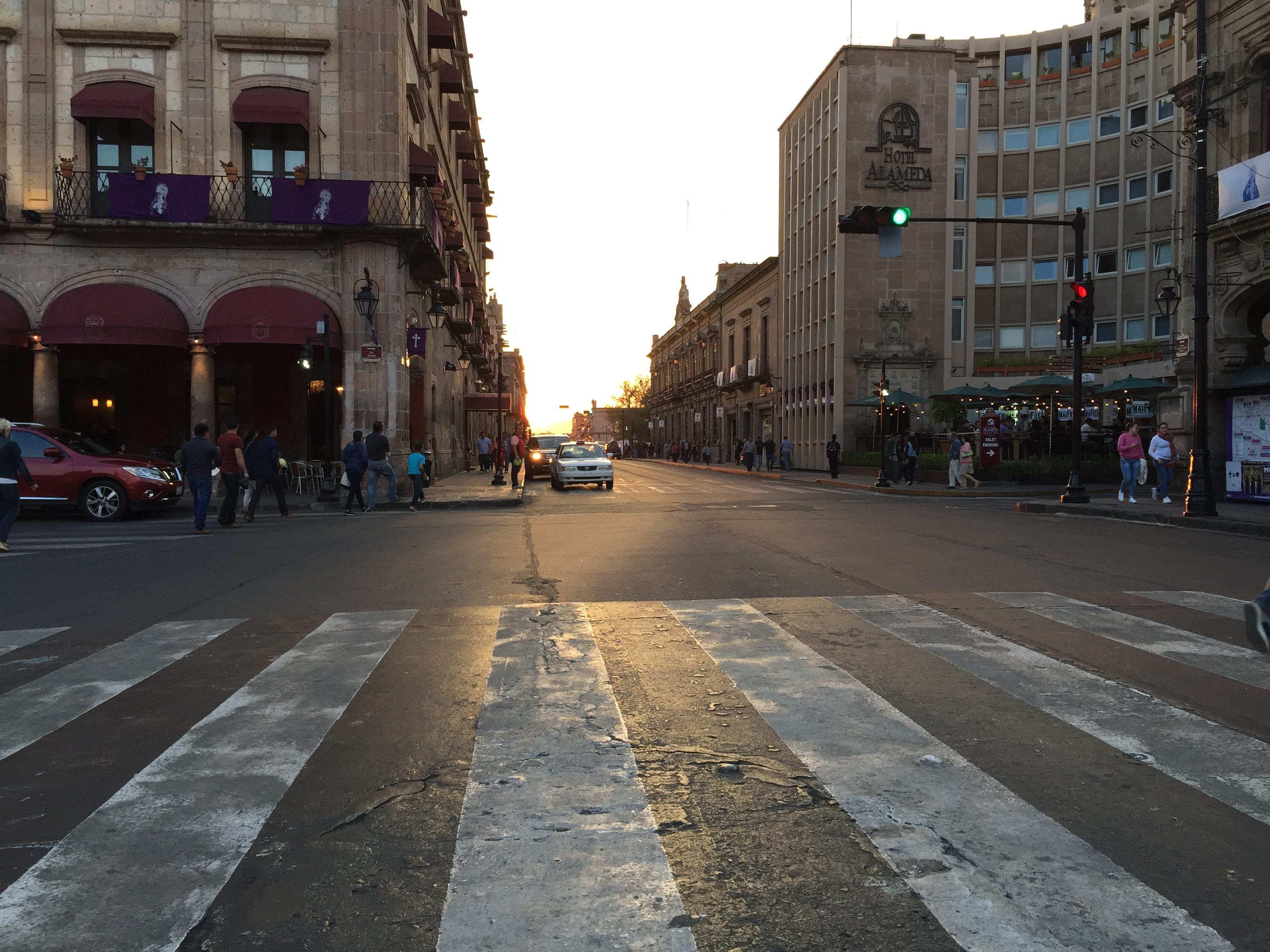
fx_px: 1064
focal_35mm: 29
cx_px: 635
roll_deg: -0.7
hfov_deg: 61.7
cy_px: 476
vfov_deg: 48.2
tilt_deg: -1.7
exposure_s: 1/120
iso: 50
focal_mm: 4.15
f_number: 2.2
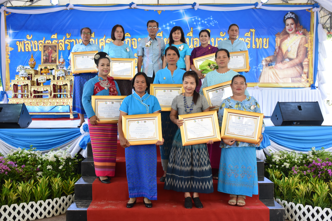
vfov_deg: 34.2
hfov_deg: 49.6
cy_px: 110
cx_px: 166
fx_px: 360
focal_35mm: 39
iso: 400
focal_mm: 26
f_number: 5
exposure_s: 1/100
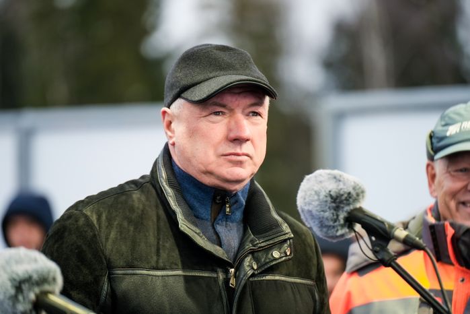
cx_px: 235
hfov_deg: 12.8
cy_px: 157
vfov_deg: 8.5
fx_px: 2102
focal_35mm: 161
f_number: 3.2
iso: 1000
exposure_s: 1/800
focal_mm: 161
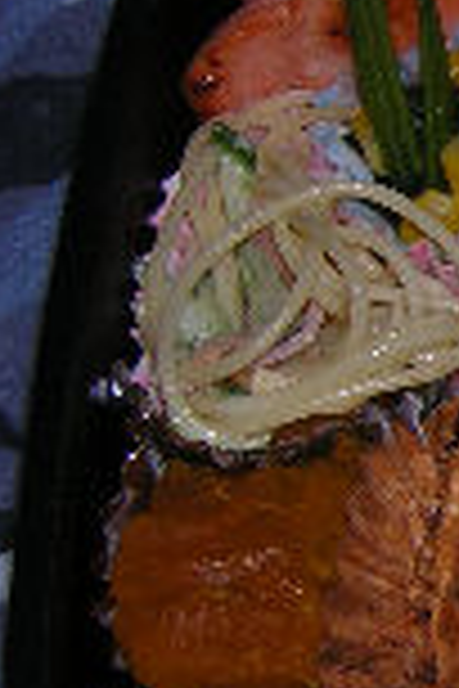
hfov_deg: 11.7
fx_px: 2084
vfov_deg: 18.8
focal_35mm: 109
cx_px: 806
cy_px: 351
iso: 100
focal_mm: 5.2
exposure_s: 1/60.1
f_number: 5.4
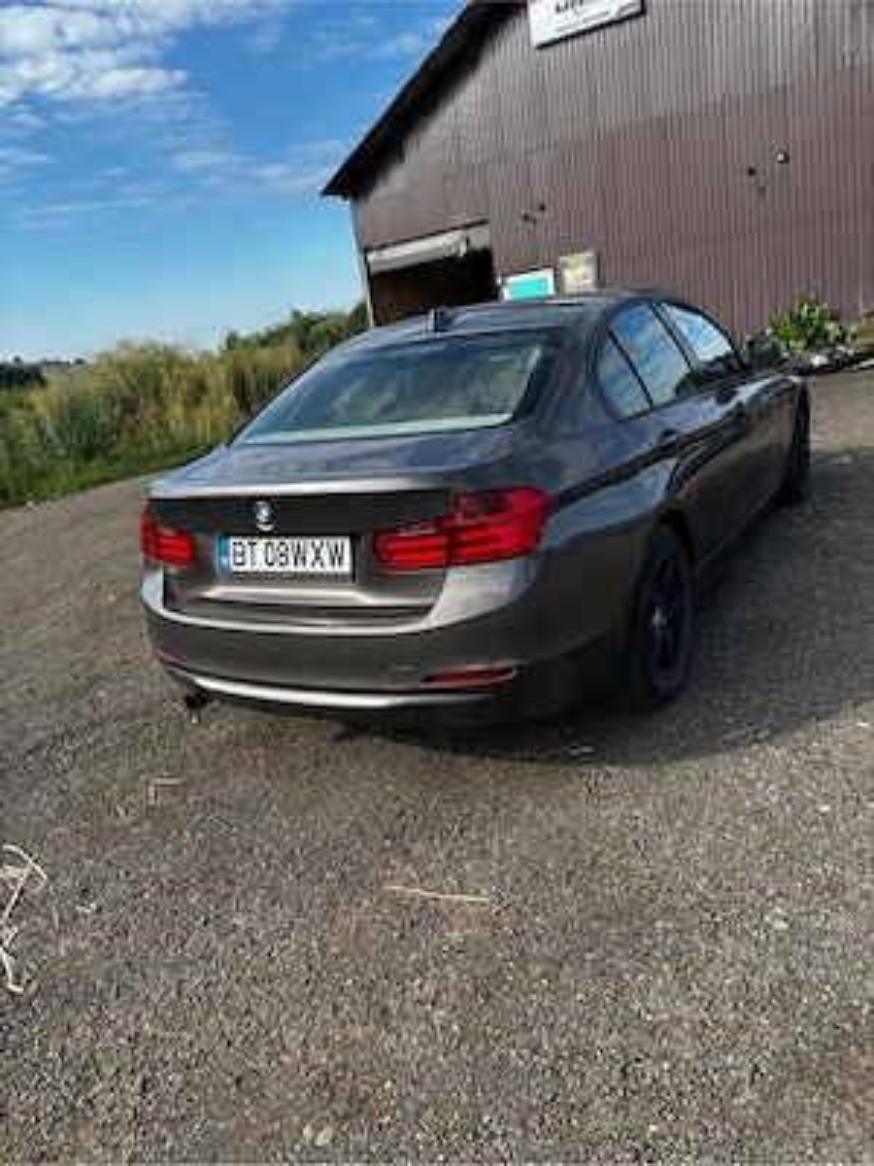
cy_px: 583
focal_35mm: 26
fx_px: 875
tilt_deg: -16.1
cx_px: 437
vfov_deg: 67.3
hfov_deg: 53.1
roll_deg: +7.1
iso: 50
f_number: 1.6
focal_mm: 5.96
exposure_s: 1/1220
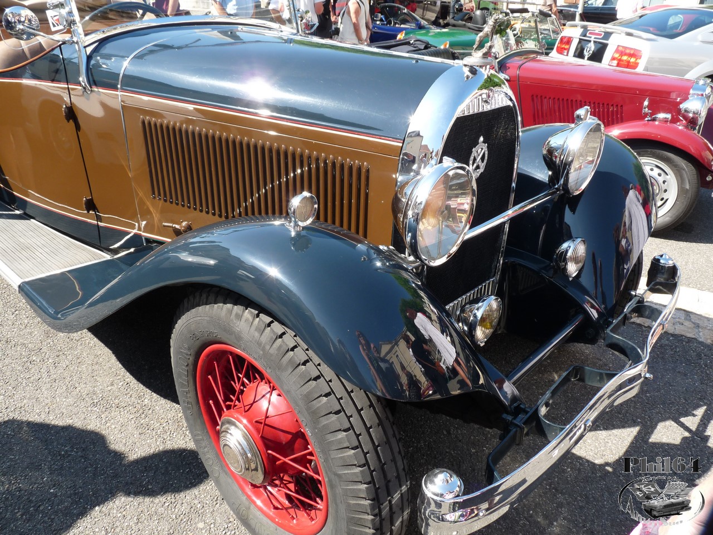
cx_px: 356
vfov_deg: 51.4
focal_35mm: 27
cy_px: 268
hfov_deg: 65.3
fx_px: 556
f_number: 4
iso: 100
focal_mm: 4.8
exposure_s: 1/200
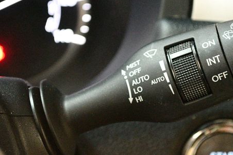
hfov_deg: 17.6
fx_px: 750
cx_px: 140
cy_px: 92
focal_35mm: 116
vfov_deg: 11.8
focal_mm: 55
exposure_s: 1/30
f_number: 5.6
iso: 12800
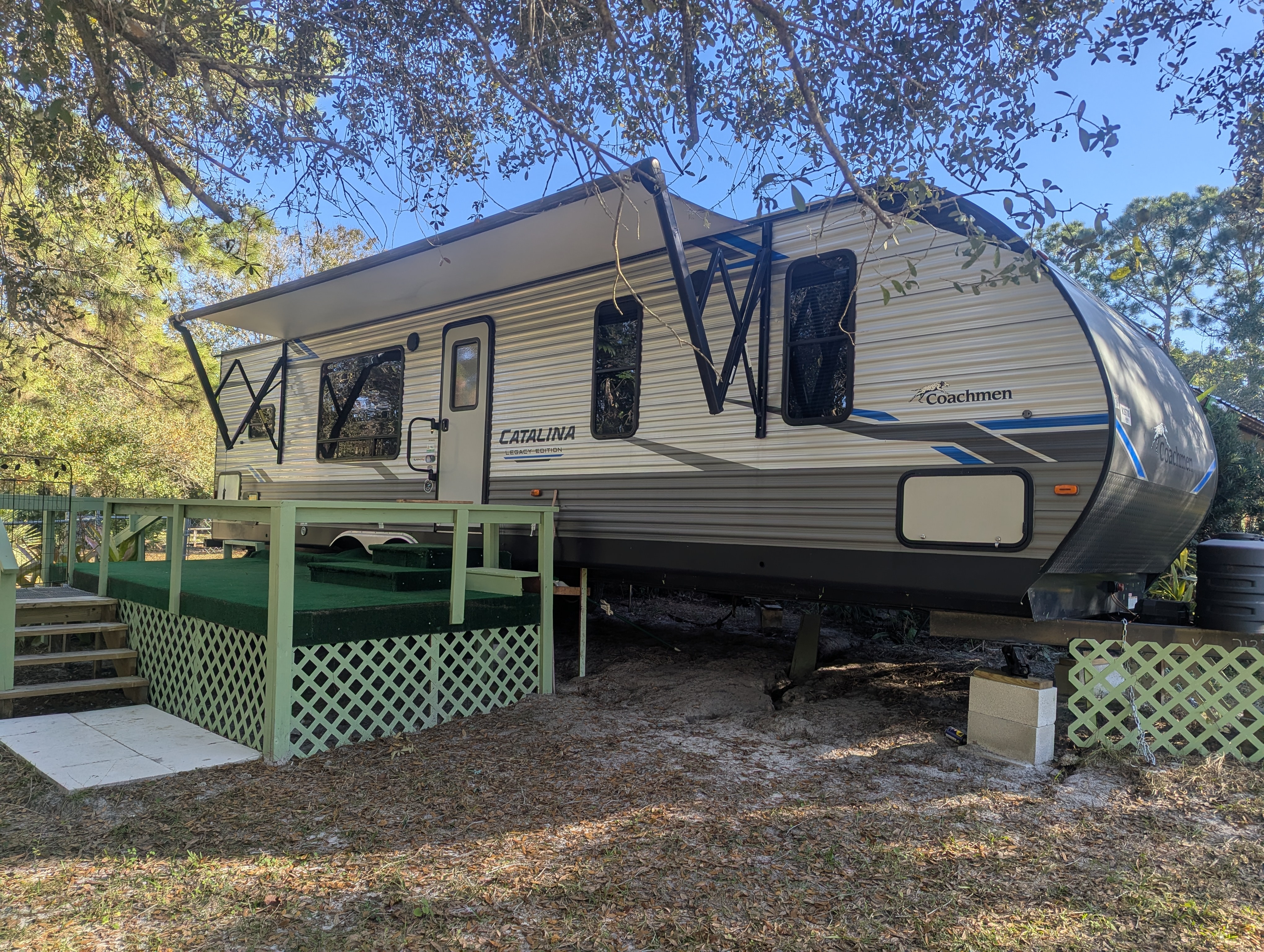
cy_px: 476
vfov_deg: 56.9
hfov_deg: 71.5
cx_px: 632
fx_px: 878
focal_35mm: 24
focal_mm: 6.81
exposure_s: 1/760
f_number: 1.85
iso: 47
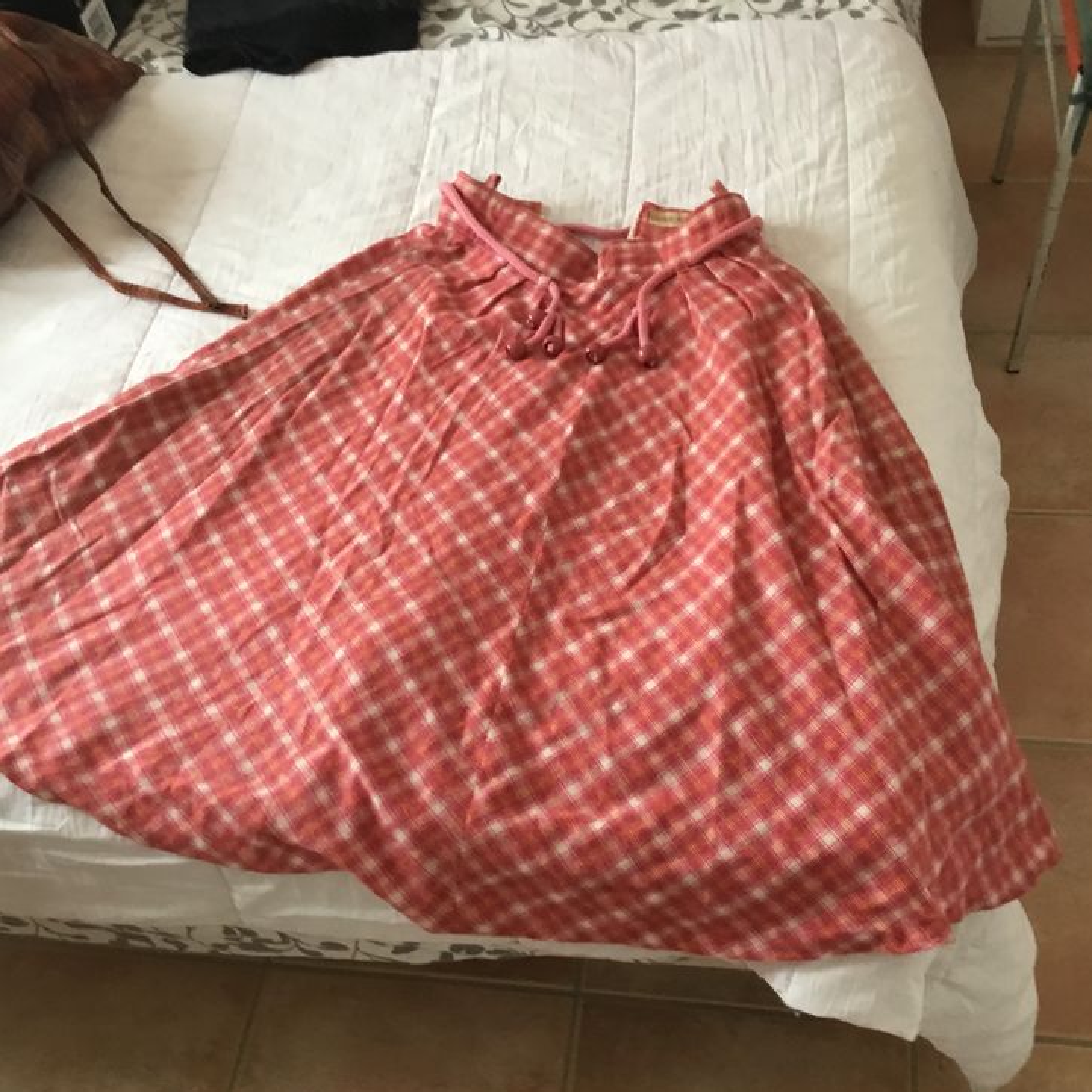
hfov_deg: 43.9
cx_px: 562
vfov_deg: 43.9
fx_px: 1356
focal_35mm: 38
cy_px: 563
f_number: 2.4
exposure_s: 1/33
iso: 125
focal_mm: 3.3
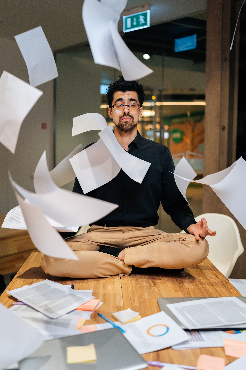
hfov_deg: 37.9
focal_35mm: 35
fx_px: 359
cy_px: 185
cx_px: 123
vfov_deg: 54.4
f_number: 1.4
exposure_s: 1/320
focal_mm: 35
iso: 250
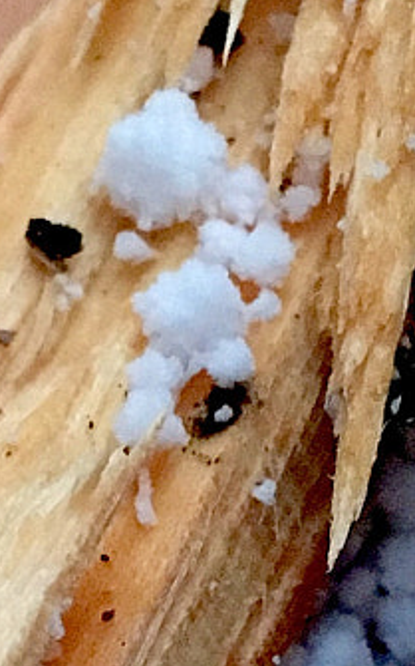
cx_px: -12
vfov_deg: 13.6
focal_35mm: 147
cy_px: 901
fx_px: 2664
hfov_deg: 8.8
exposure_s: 1/17
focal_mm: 4.15
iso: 500
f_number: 2.2
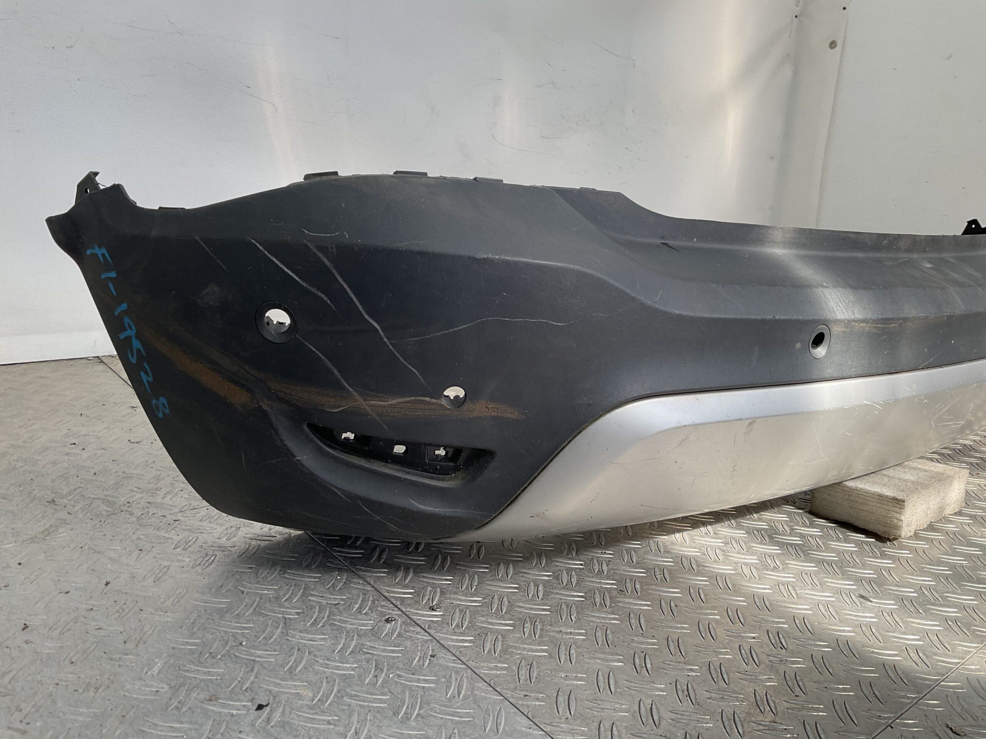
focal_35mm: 29
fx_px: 826
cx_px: 493
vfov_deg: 48.2
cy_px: 370
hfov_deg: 61.7
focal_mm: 3
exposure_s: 1/222
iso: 16
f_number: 1.8
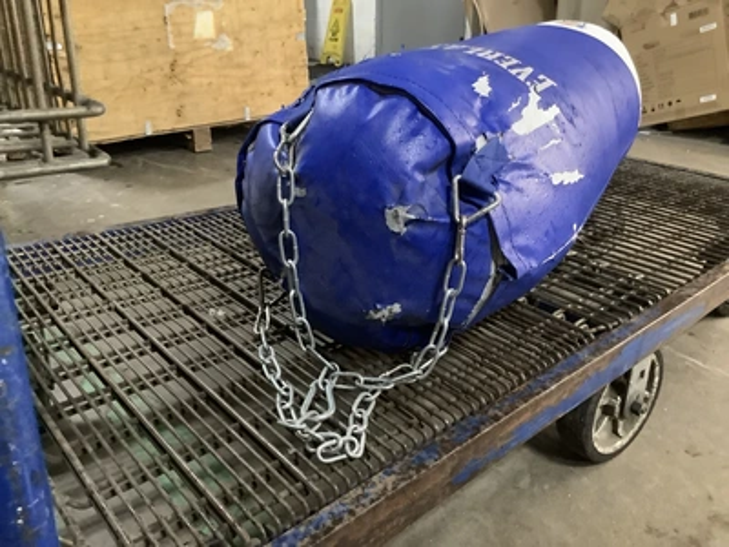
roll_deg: -1.8
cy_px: 274
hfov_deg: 58.4
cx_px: 364
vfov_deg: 45.4
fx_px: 653
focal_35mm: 31
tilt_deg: -21.4
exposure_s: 1/24
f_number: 2.4
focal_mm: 3.3
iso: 800
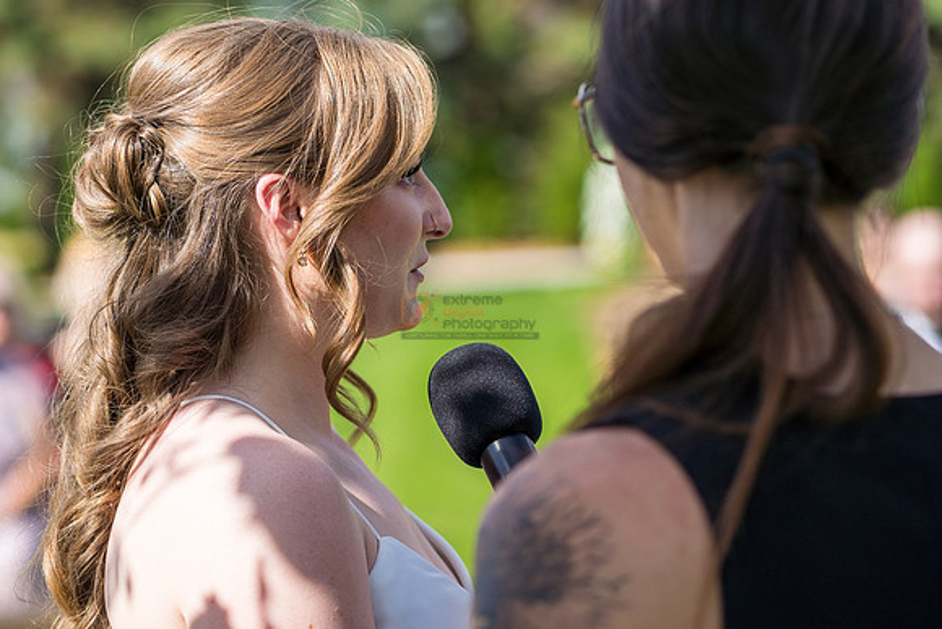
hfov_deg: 16.1
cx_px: 471
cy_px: 314
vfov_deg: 10.8
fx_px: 3324
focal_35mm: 127
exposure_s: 1/3200
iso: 250
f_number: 2.8
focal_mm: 85
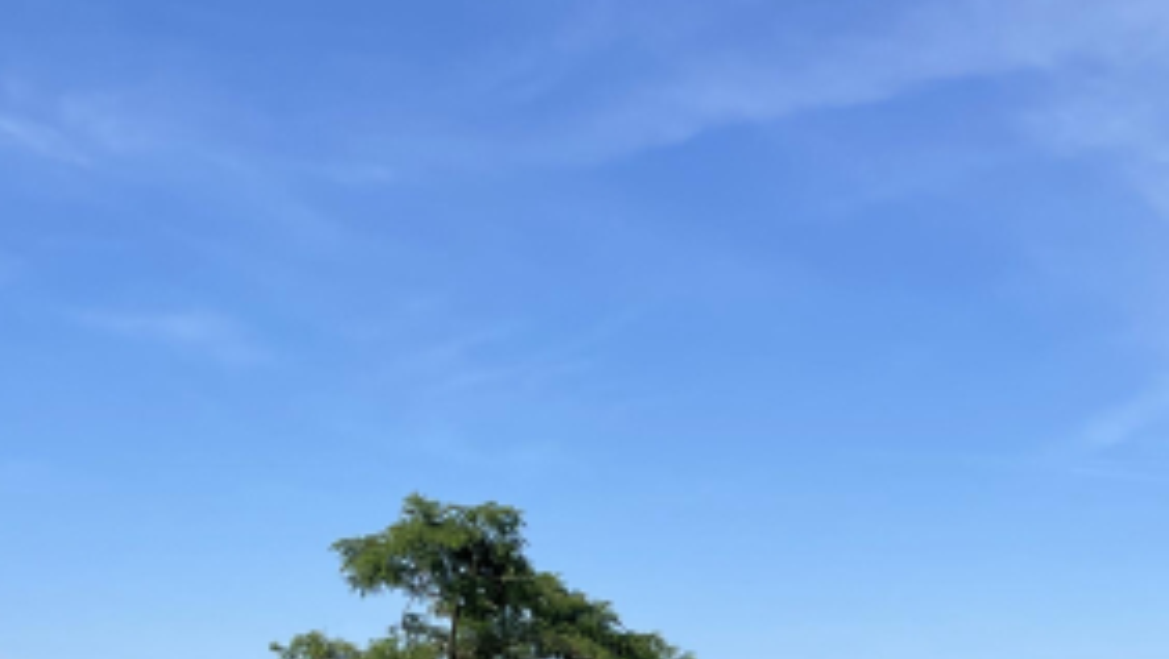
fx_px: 2078
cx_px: 1167
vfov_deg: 16.9
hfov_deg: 29.4
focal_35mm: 67
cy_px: 866
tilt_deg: -1.0
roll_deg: +0.2
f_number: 1.6
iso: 32
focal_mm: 4.2
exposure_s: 1/4000
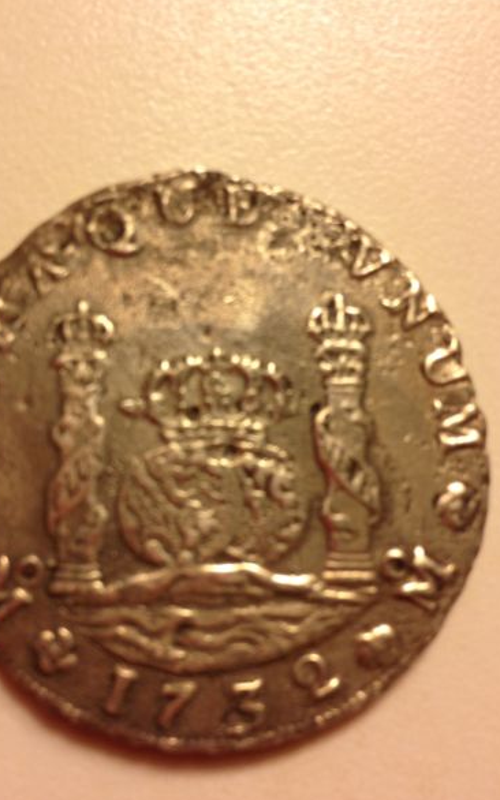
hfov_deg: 33.5
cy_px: 397
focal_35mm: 38
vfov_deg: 51.6
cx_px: 202
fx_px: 829
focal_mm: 4.28
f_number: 2.4
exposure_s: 1/20
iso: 50
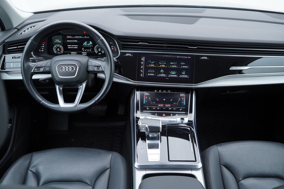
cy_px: 94
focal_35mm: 36
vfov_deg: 36.9
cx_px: 142
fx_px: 284
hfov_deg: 53.1
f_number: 2.8
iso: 160
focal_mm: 24
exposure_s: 1/40
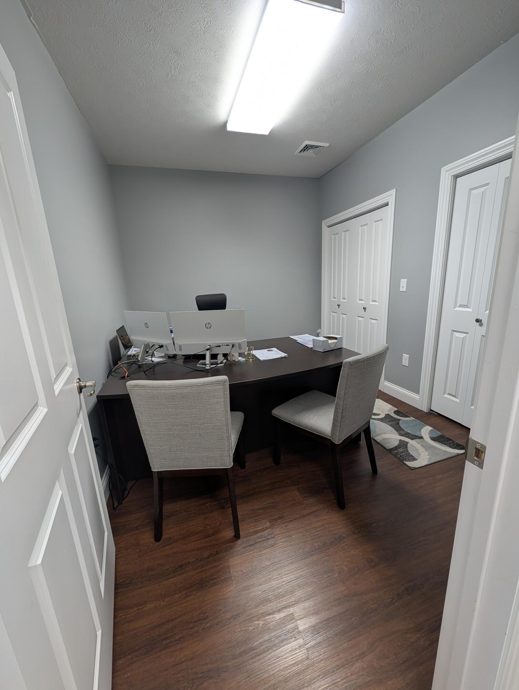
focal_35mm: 12
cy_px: 345
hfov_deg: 94.6
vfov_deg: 110.5
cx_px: 260
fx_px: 239
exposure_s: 1/120
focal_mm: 2.02
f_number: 1.7
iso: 117
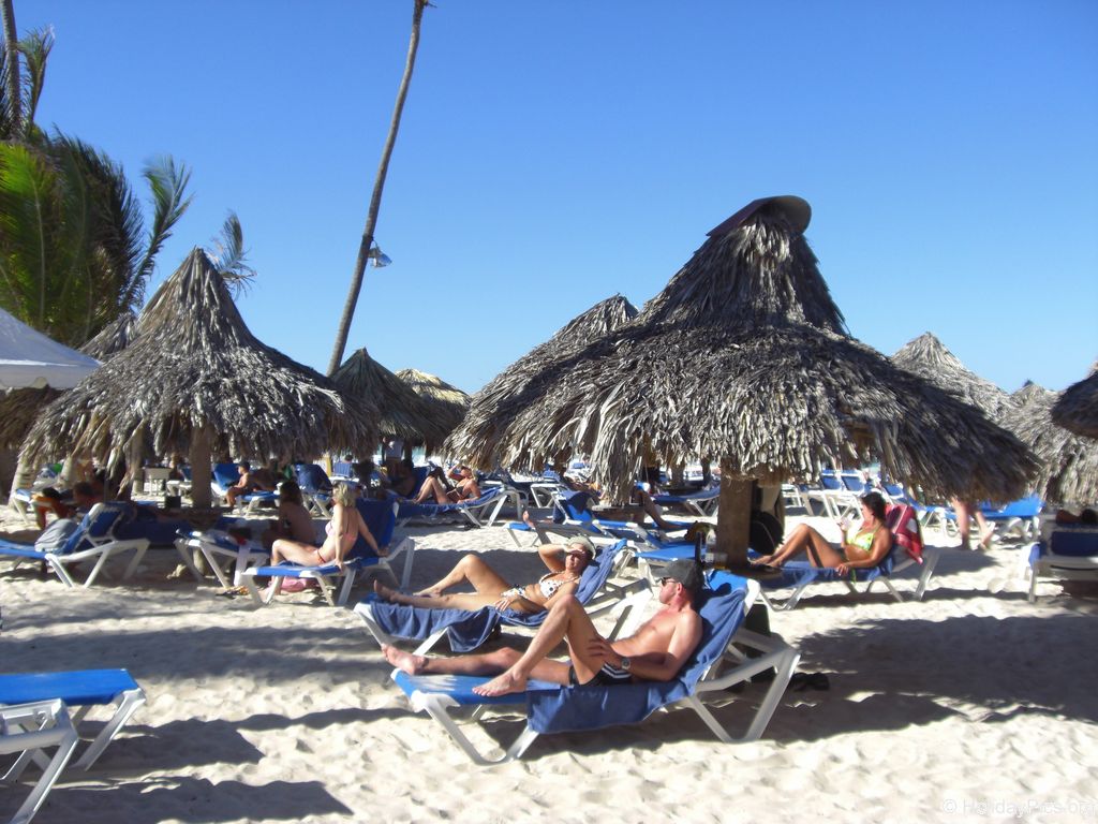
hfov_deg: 49.0
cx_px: 549
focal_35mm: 38
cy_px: 412
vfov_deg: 37.7
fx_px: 1205
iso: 64
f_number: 8
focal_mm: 6.2
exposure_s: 1/125
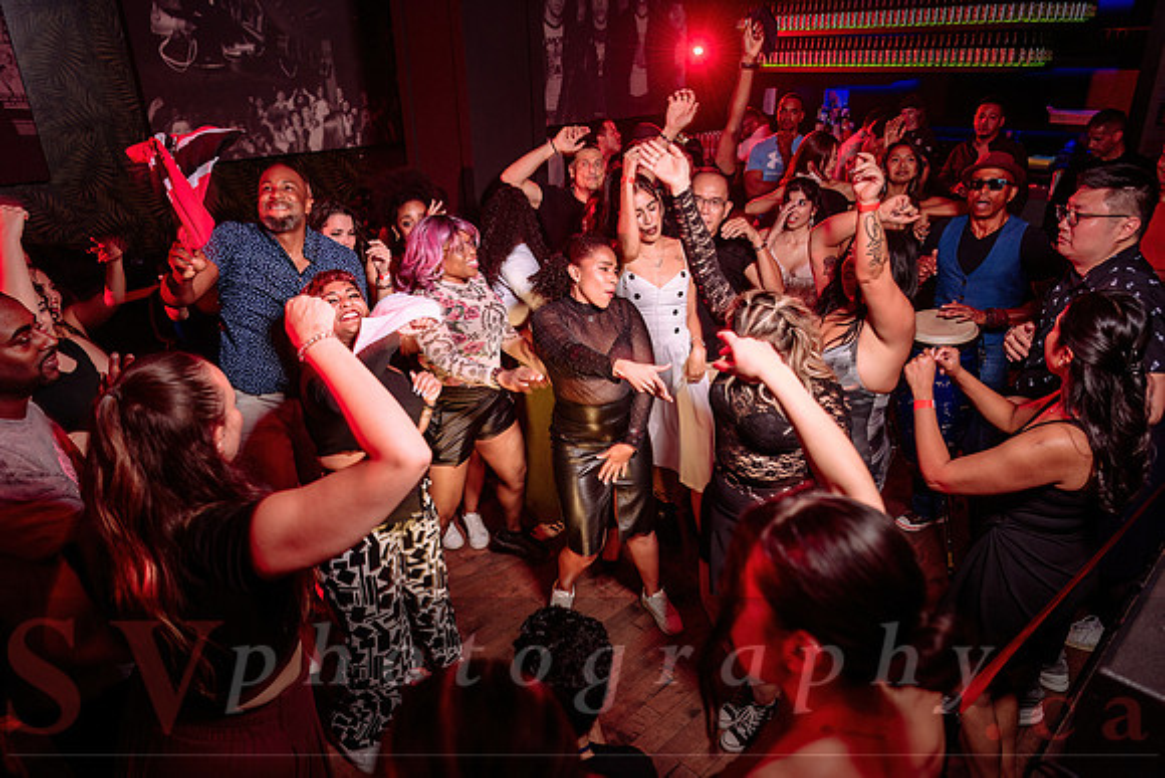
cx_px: 582
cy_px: 389
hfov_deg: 73.7
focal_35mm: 24
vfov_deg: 53.2
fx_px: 777
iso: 800
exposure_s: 1/40
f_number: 3.2
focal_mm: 24
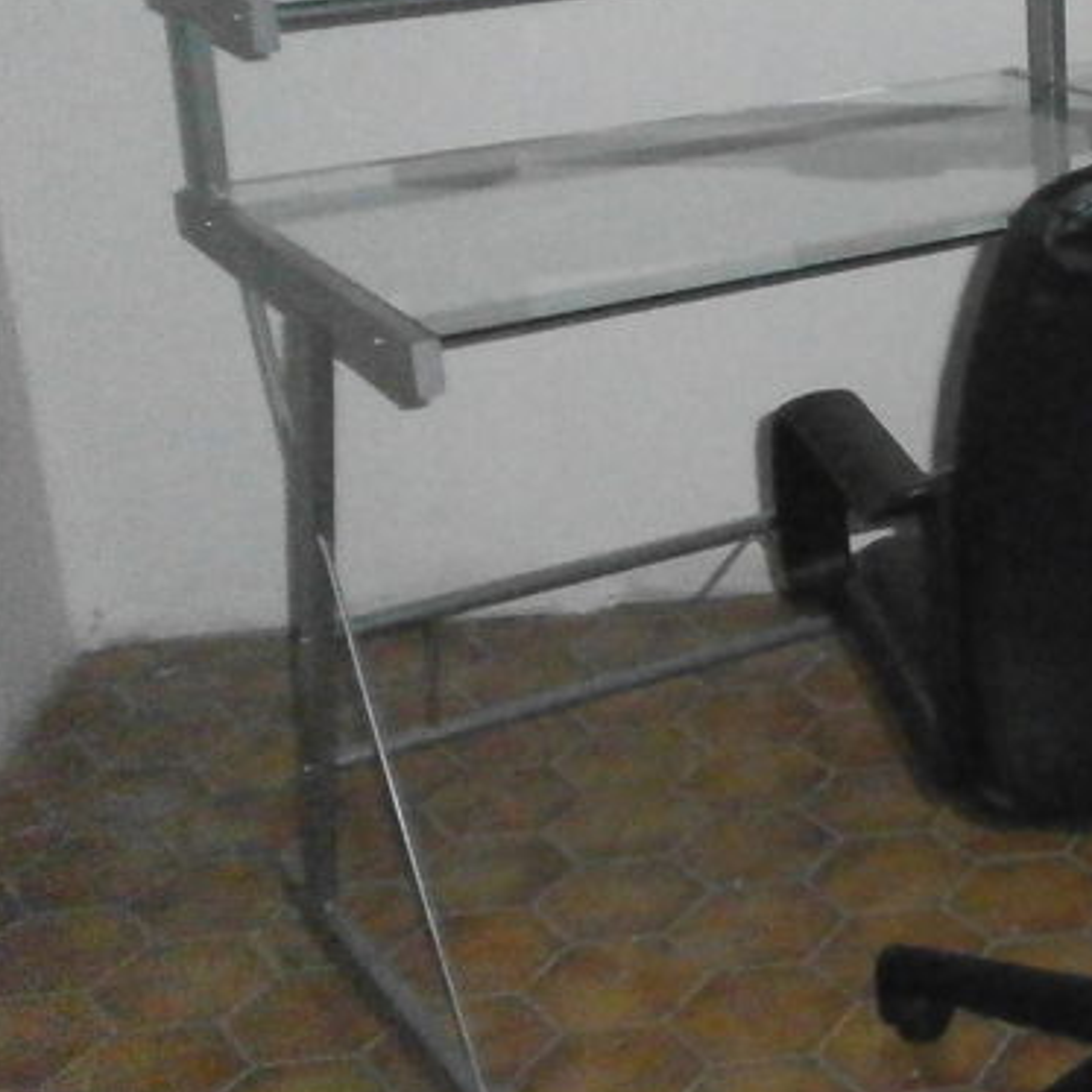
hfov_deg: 25.0
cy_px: 401
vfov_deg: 26.8
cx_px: 1206
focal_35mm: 64
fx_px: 2284
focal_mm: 4.8
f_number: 2.9
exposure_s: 1/250
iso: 1600
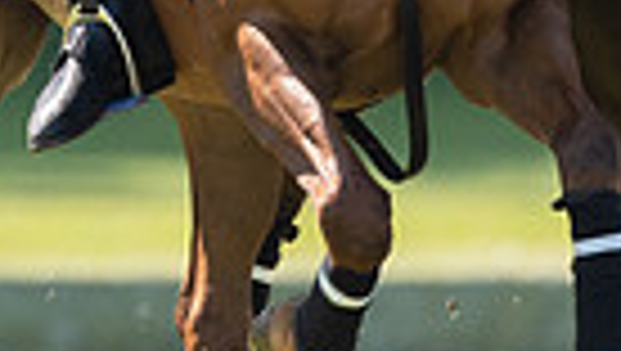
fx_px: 44857
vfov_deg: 0.4
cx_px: -44
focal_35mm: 2721
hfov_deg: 0.8
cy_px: -94
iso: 400
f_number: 4
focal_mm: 500
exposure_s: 1/1250
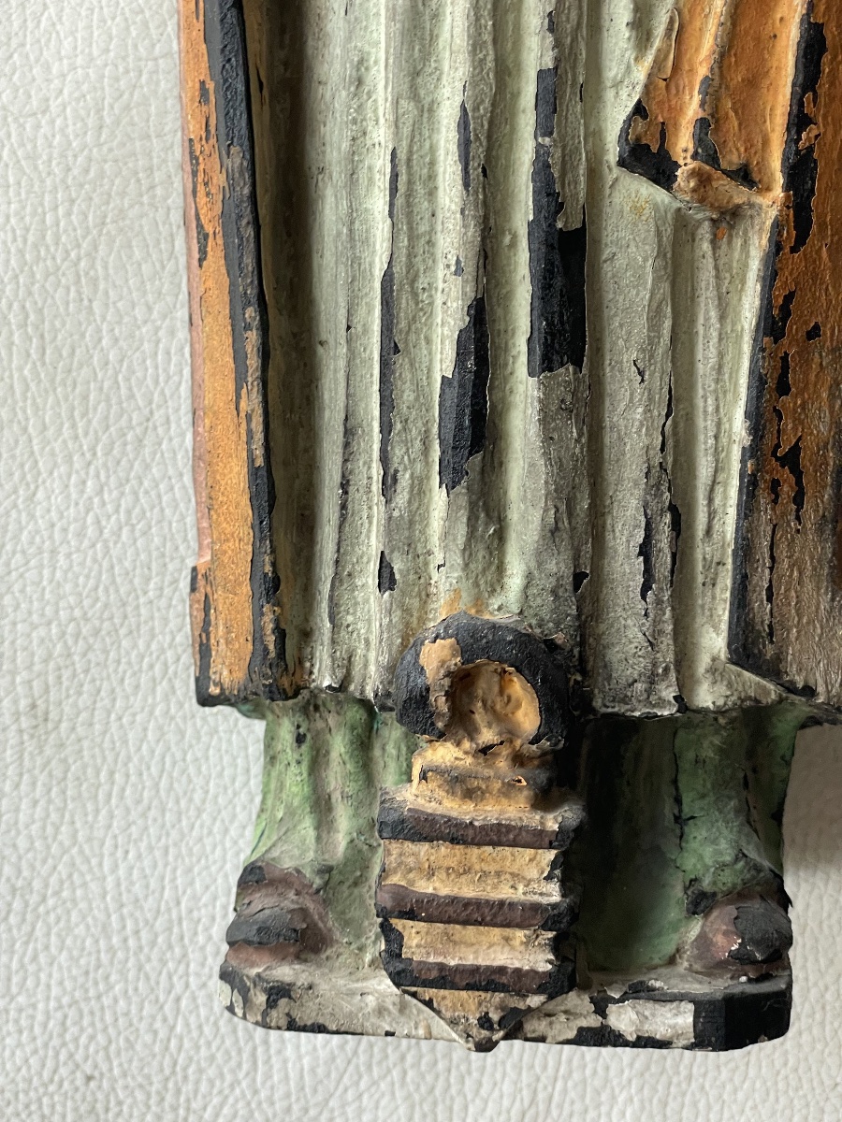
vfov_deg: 36.8
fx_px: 1686
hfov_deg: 28.0
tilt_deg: -82.0
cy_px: 561
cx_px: 421
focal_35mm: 52
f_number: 2
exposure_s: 1/99
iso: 160
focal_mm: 6
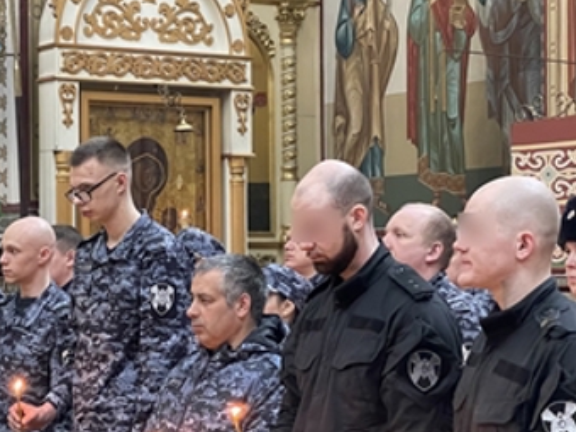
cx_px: 61
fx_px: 1697
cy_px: 251
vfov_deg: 14.5
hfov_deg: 18.9
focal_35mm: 102
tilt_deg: +2.4
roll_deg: +0.7
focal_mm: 6
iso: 800
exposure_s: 1/33
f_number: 2
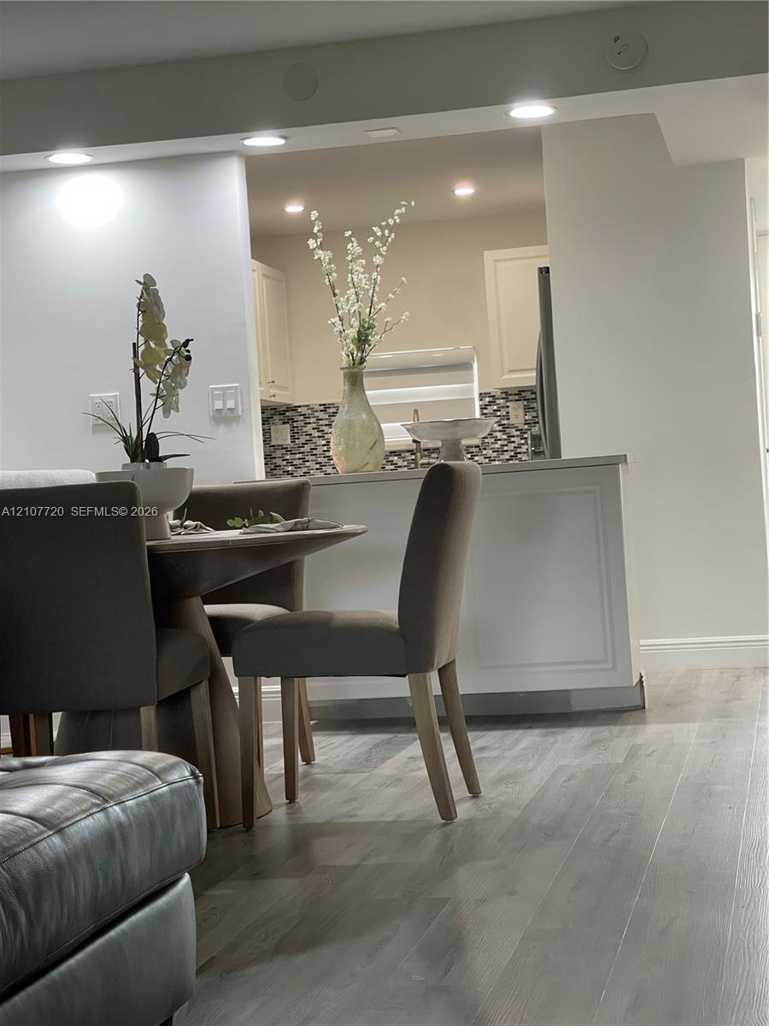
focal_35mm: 64
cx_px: 384
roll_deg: +3.8
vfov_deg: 30.3
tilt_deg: -0.9
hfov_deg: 22.9
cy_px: 513
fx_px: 1896
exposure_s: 1/60
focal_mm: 7.5
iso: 125
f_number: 2.2
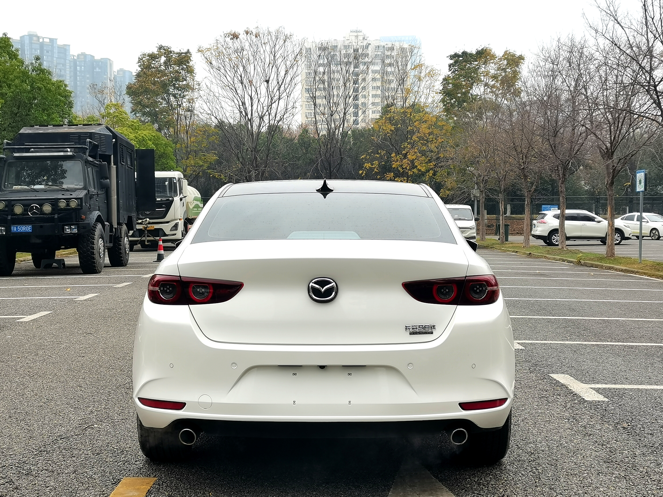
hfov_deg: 37.5
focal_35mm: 51
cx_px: 332
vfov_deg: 28.6
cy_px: 248
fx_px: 977
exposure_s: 1/160
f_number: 1.8
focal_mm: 5.58
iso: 50
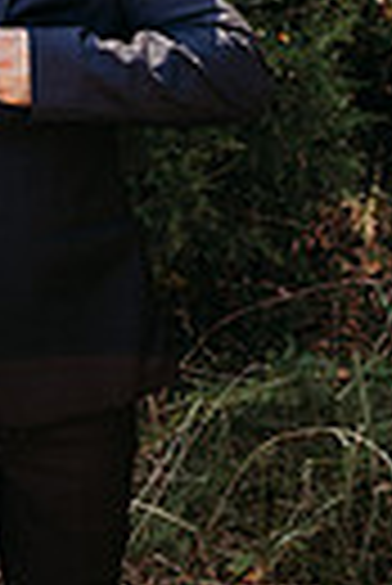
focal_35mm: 83
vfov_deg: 22.2
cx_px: -122
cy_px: -148
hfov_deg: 15.7
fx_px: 1352
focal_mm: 24
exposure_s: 1/400
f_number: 2.8
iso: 125
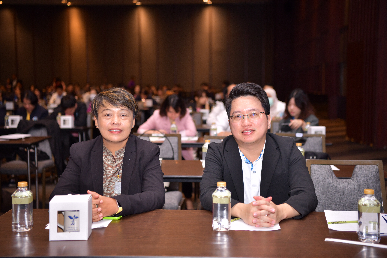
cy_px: 129
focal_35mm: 52
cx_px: 194
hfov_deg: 38.2
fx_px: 559
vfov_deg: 26.0
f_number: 2.8
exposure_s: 1/200
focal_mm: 52
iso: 1000
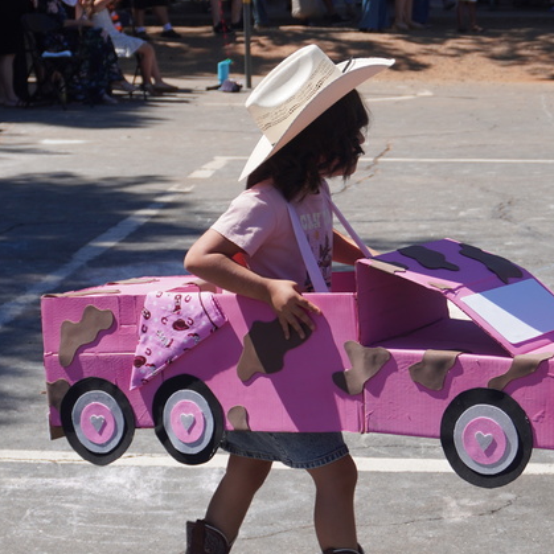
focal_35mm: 106
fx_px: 1919
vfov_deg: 16.4
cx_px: 395
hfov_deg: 16.4
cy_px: 315
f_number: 5.6
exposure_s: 1/640
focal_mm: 34
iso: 100
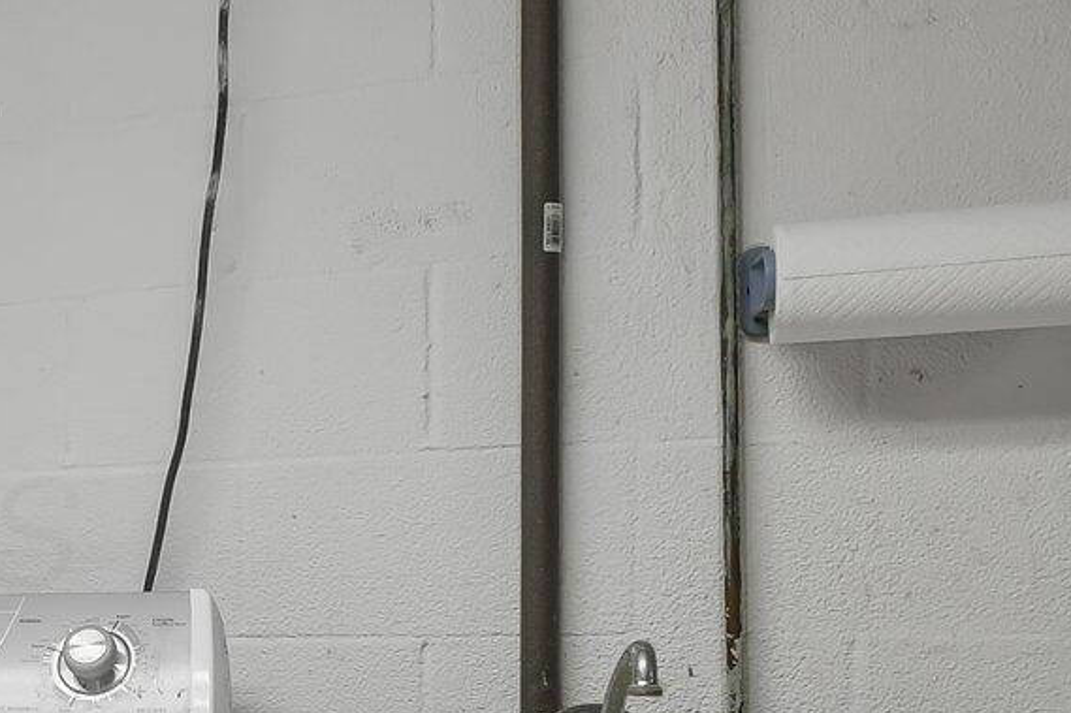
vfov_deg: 24.8
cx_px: -309
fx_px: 1606
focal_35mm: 54
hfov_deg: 29.8
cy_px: 528
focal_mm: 10
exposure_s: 1/13
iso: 640
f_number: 7.1
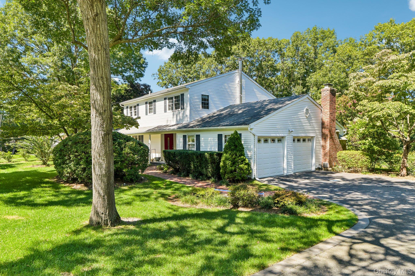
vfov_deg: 53.1
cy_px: 138
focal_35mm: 24
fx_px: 277
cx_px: 208
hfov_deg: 73.7
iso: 200
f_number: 9
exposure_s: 1/100
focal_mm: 24
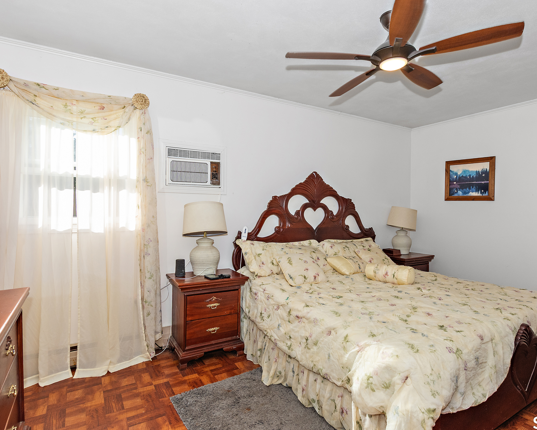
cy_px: 210
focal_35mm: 20
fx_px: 322
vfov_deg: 67.3
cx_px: 297
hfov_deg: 79.3
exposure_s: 1/60
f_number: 10
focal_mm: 11.5
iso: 400
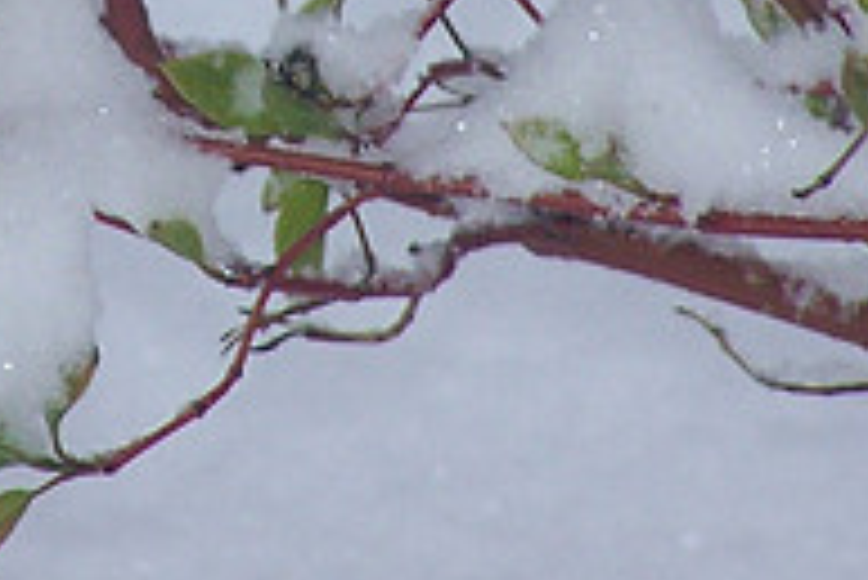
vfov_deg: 1.2
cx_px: 121
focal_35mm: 1145
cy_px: -263
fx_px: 27627
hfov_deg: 1.8
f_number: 3.6
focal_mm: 60.8
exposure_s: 1/350
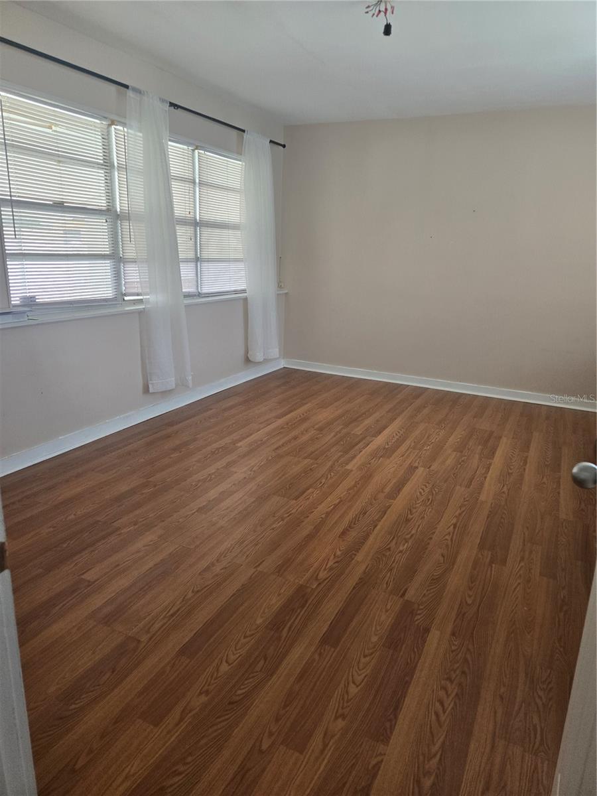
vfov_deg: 73.9
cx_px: 298
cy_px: 398
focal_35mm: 23
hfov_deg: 58.9
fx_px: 529
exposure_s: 1/180
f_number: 1.8
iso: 125
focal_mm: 5.4
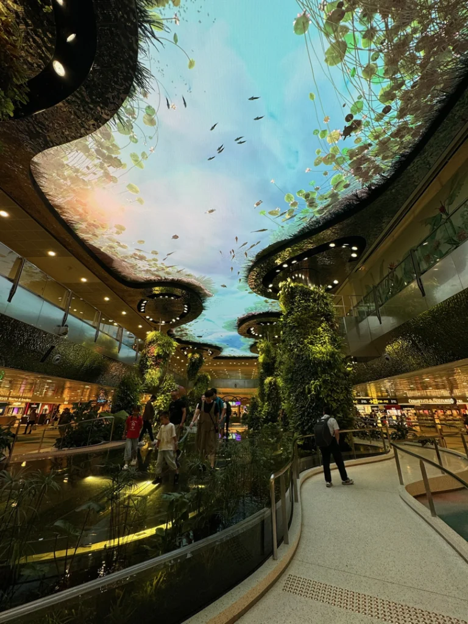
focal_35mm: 14
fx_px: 252
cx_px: 234
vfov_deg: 102.1
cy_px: 312
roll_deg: -0.5
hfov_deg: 85.7
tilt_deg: +22.7
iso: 100
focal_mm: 2.22
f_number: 2.2
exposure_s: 1/120
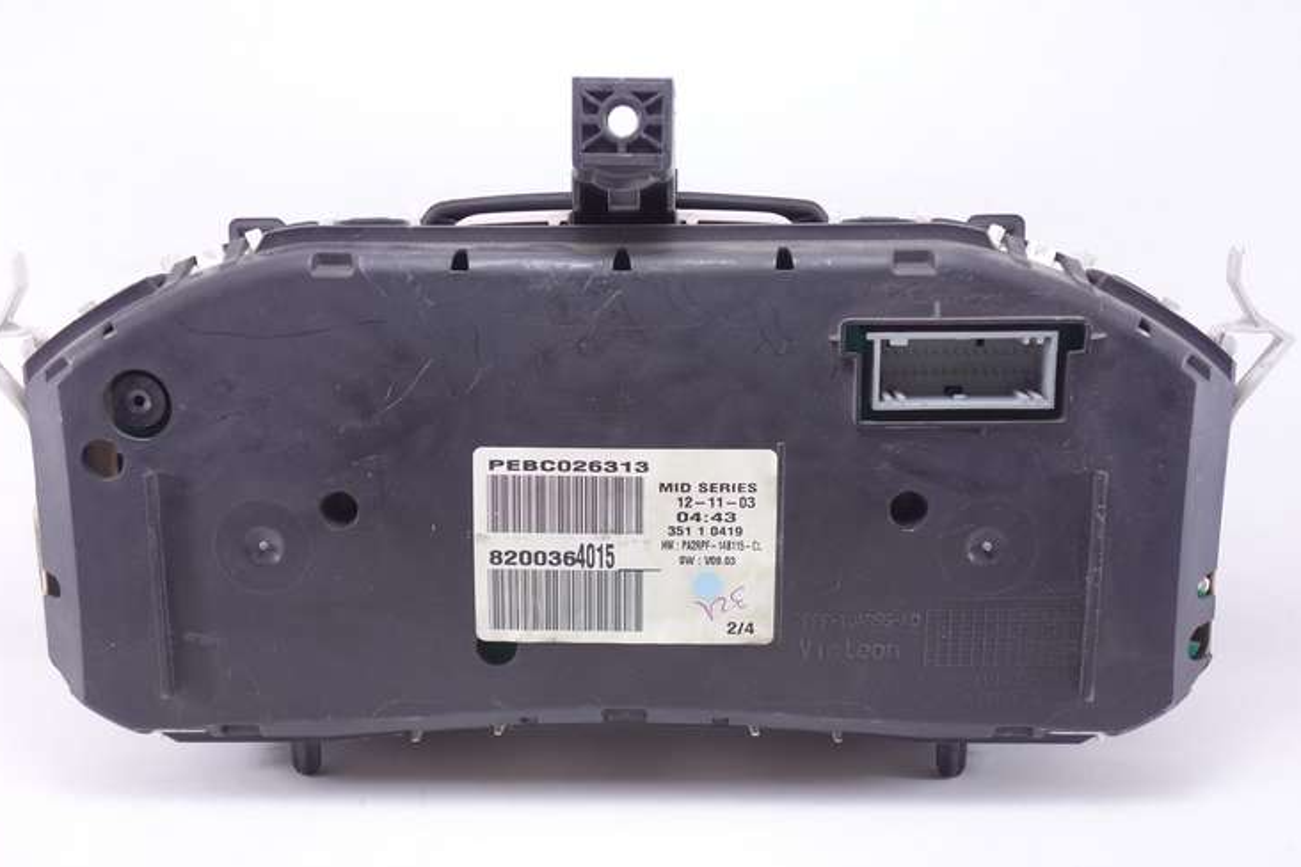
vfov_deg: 31.2
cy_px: 453
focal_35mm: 43
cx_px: 629
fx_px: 1554
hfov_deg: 45.4
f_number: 2.8
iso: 200
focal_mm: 15.1
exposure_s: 1/50
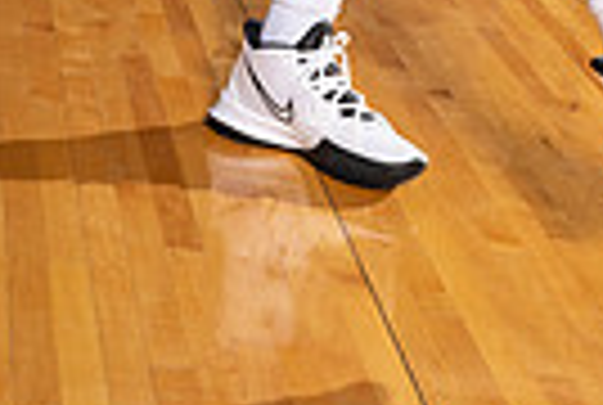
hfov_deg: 16.4
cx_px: 446
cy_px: -567
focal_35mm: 124
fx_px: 2082
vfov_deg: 9.8
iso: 400
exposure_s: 1/250
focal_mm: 37
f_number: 5.6
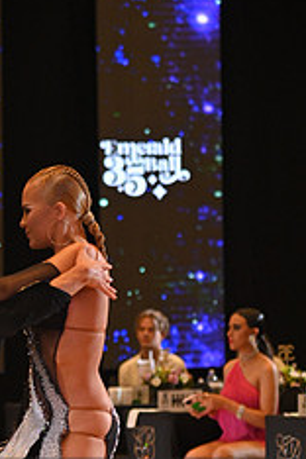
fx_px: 3786
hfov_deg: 4.6
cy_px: 524
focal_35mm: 297
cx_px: 79
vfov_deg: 6.9
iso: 1600
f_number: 4
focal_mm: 120
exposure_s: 1/400
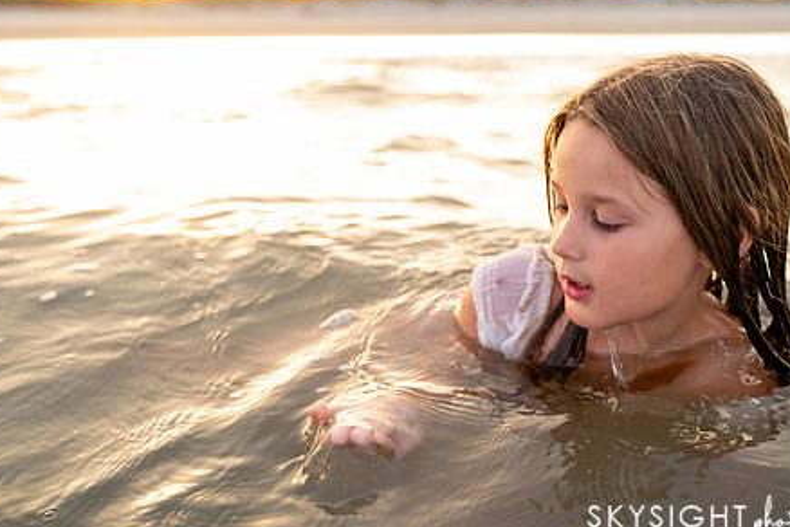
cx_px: 381
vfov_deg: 34.1
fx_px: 856
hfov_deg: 49.5
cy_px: 212
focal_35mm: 39
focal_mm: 28
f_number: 2.8
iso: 640
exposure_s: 1/160
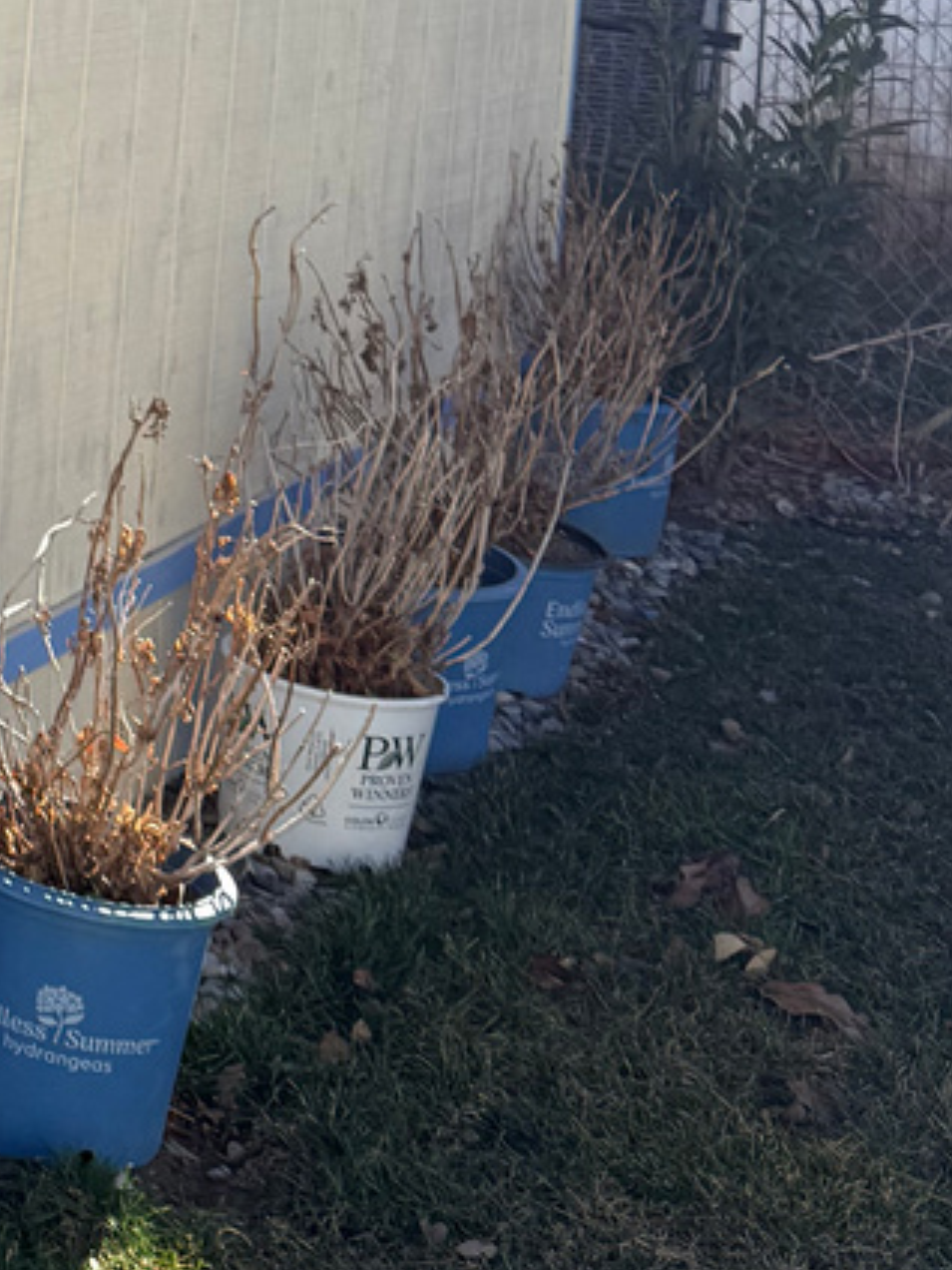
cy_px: -81
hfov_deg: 14.9
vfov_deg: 21.5
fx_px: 3190
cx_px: -742
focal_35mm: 87
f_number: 1.78
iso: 80
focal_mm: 6.76
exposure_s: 1/2445
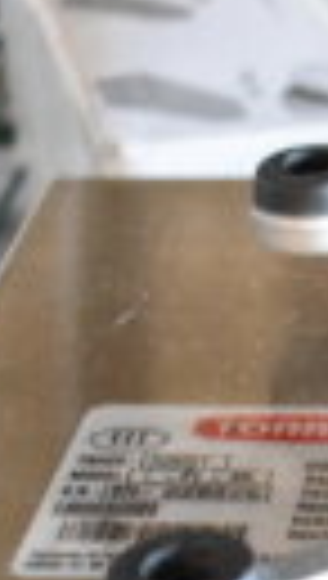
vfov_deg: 11.8
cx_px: 944
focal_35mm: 178
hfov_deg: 6.3
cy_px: 735
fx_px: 2740
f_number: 3.8
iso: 1250
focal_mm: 24
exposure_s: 1/40
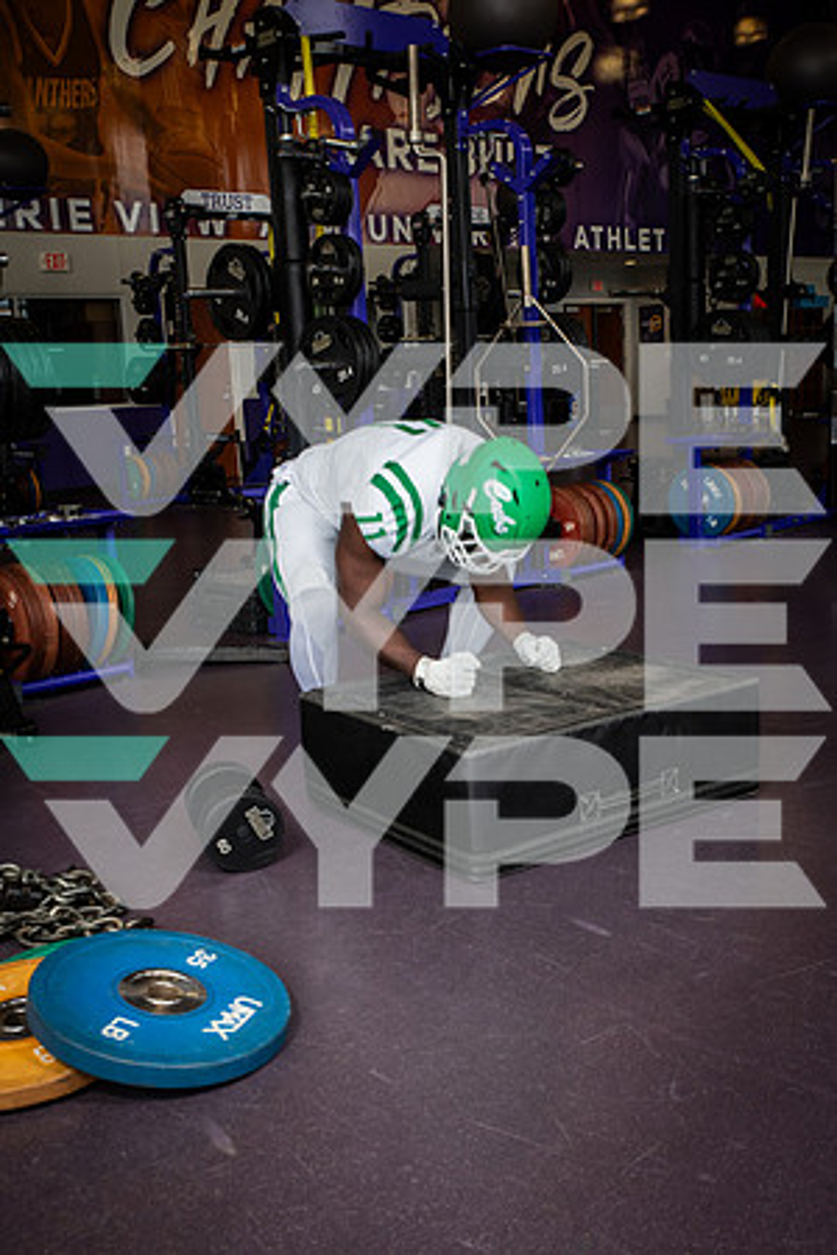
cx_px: 418
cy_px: 628
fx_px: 1325
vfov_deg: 50.7
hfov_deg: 35.1
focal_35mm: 38
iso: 800
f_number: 7.1
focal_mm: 38
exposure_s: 1/250
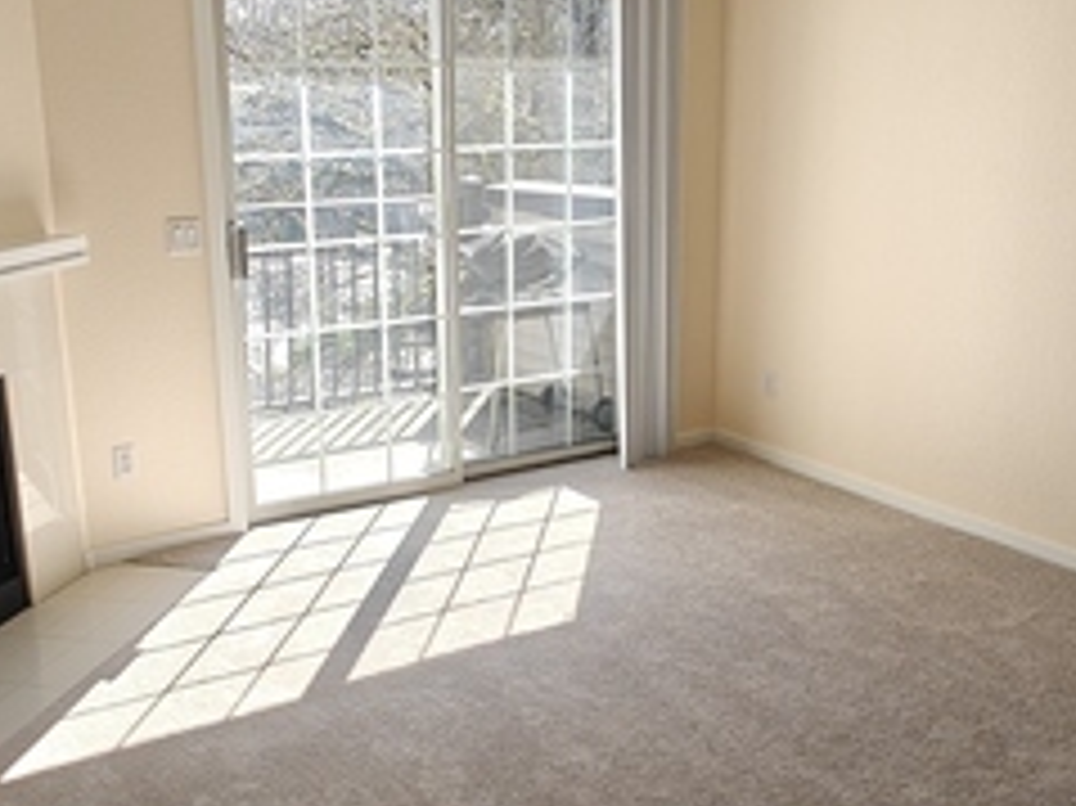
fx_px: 1212
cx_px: 533
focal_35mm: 39
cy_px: 414
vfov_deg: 36.8
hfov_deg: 47.9
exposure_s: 1/168
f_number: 2.2
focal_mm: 2.62
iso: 64
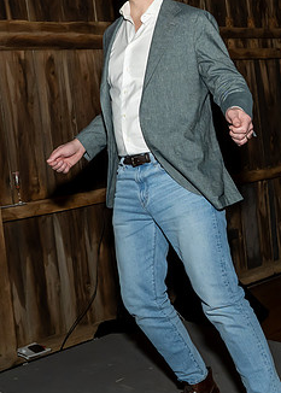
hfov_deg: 25.7
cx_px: 166
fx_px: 614
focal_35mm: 55
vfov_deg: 35.2
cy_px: 138
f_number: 8
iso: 640
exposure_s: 1/250
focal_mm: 17
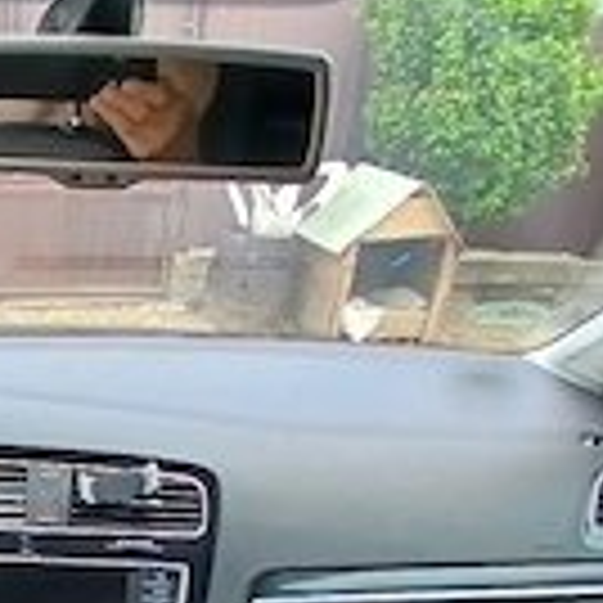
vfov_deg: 32.1
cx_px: -68
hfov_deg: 32.7
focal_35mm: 45
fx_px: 887
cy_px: 698
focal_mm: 1.4
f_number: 2.2
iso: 50
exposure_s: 1/104
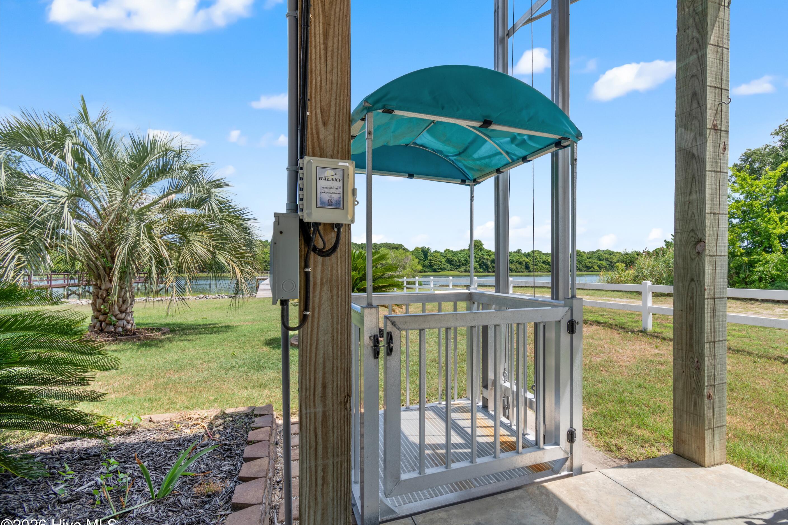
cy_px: 270
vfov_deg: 73.7
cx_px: 420
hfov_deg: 96.6
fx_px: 350
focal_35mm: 16
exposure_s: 1/250
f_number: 8
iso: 100
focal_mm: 10
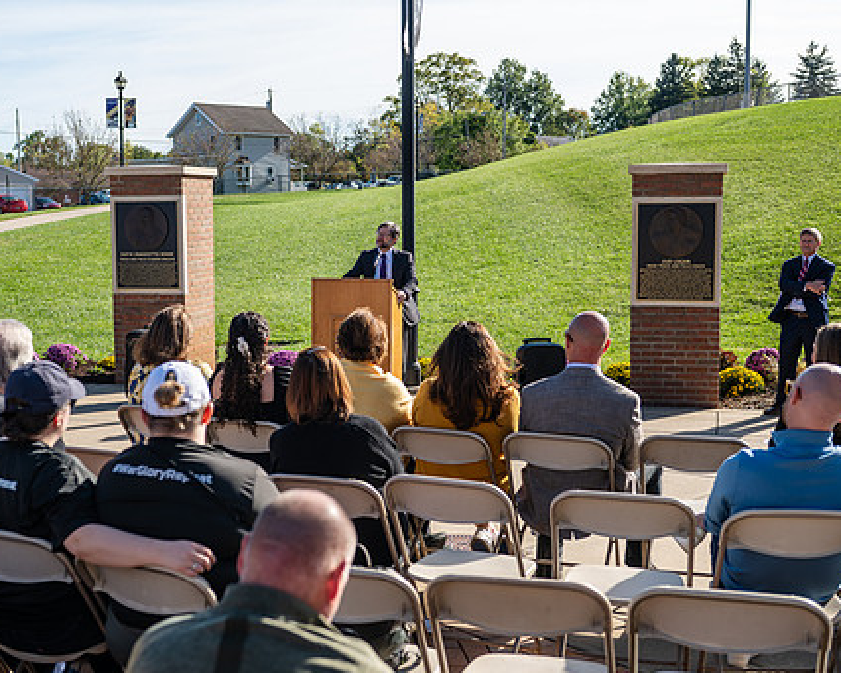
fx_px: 1270
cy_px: 334
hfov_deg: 36.6
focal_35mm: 51
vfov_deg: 29.7
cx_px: 353
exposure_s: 1/640
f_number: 3.2
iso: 80
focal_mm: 40
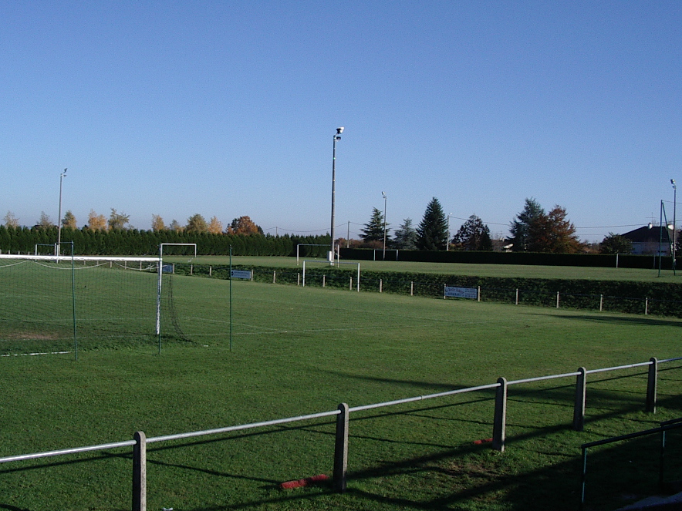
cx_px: 296
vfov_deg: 32.8
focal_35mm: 44
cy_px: 227
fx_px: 867
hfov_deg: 42.9
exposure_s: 1/500
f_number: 4.8
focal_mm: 5.8
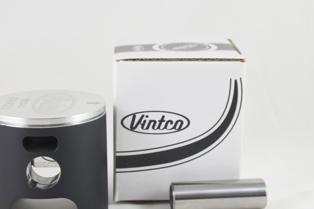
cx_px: 121
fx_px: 602
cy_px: 153
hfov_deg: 29.2
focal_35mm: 69
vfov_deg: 19.6
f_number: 4.5
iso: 640
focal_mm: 17.6
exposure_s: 1/125
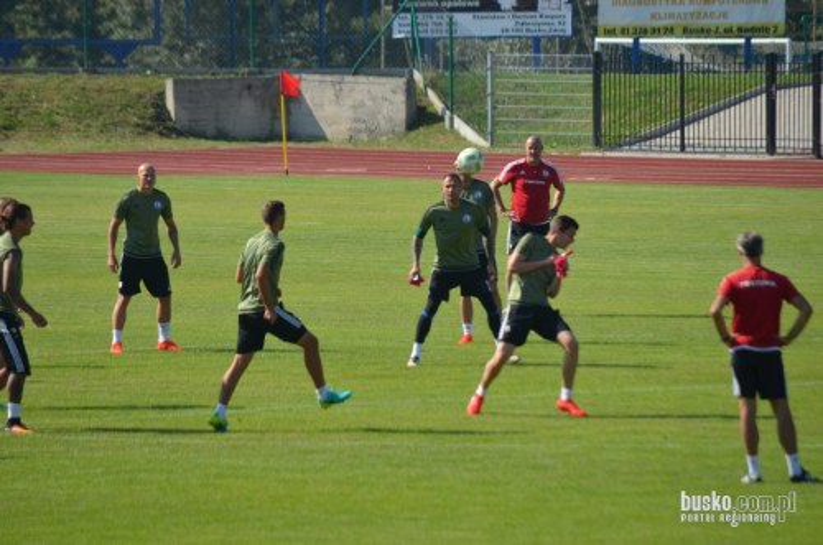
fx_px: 10265
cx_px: 412
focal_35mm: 450
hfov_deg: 4.6
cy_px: 272
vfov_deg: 3.0
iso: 200
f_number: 6.3
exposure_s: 1/640
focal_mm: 300
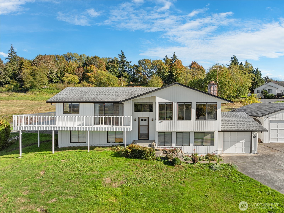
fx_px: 197
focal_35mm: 24
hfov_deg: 71.6
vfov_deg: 56.7
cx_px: 142
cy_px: 106
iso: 100
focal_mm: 12.29
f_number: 2.8
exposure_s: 1/1000
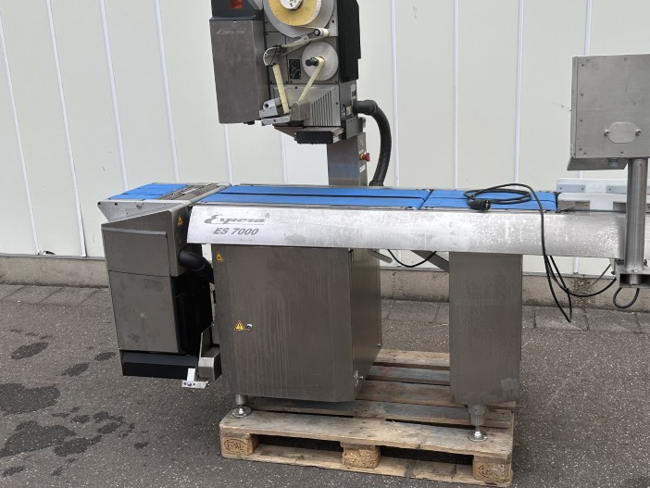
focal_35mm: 35
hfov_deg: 52.0
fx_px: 657
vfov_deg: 40.6
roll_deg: +0.7
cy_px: 205
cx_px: 412
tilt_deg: -14.5
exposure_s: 1/189
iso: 64
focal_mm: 6.86
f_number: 1.78
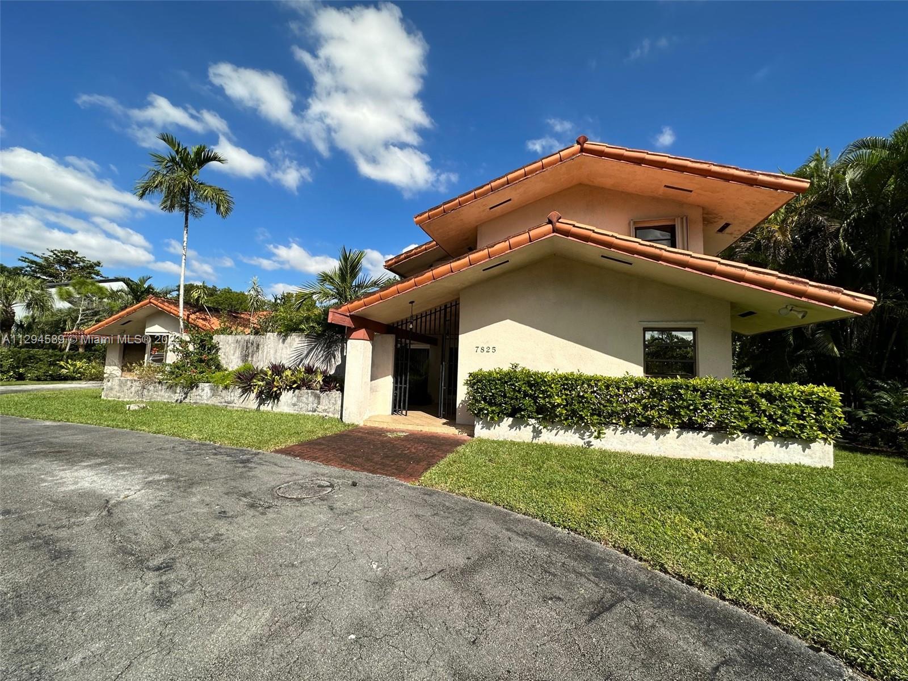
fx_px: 367
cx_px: 454
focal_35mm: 14
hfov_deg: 102.1
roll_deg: -2.4
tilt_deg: +4.0
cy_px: 340
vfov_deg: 85.7
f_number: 2.2
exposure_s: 1/2398
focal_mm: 2.22
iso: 50
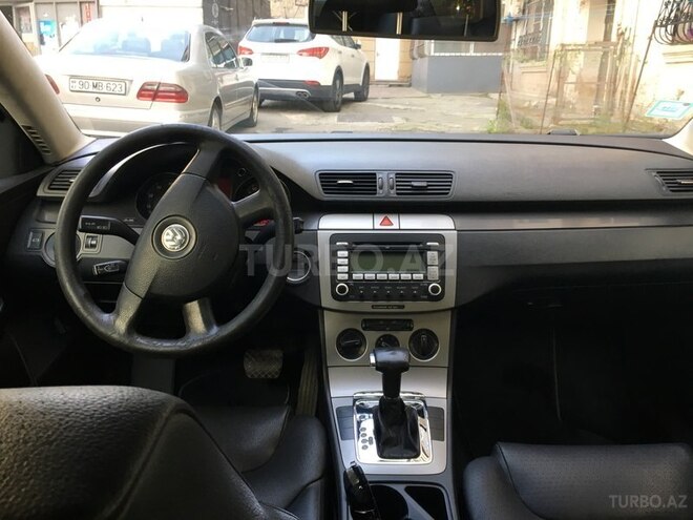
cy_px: 260
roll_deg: -1.5
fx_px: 581
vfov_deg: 48.2
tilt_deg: -18.3
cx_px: 346
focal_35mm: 29
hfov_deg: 61.7
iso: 25
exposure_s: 1/33
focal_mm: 4.15
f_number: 2.2
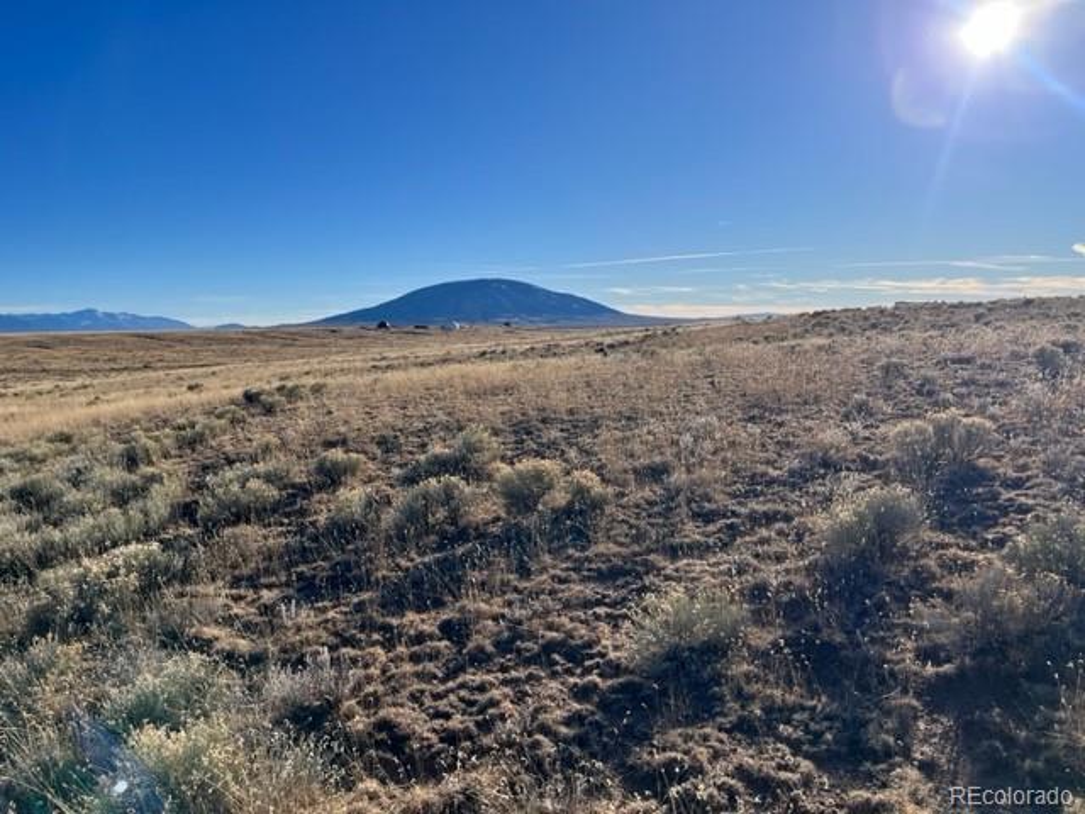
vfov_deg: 53.1
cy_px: 407
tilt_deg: -8.0
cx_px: 542
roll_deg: +0.6
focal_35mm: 26
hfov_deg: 67.3
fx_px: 815
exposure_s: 1/5319
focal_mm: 5.1
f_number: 1.6
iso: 50
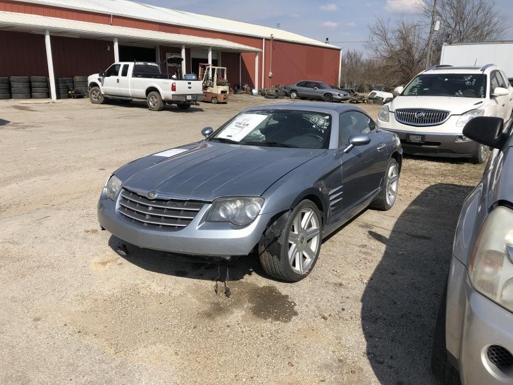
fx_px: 415
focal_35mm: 28
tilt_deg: -13.8
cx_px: 256
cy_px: 192
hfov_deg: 63.4
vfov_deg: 49.7
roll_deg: +0.2
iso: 25
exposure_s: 1/2825
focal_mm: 3.99
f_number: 1.8
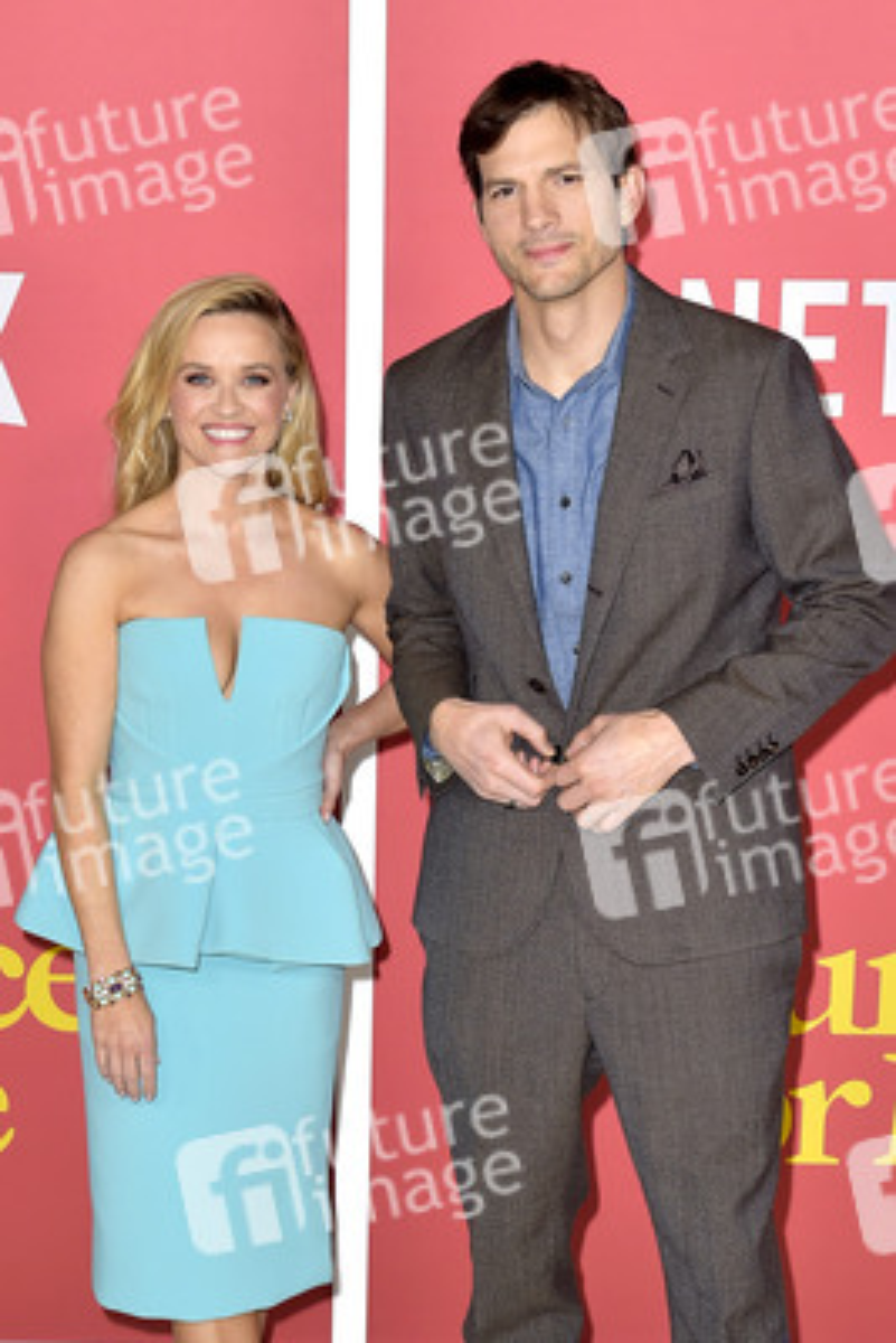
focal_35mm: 50
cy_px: 672
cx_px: 448
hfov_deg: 27.0
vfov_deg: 39.6
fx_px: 1865
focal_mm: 50
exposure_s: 1/250
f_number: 6.3
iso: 640
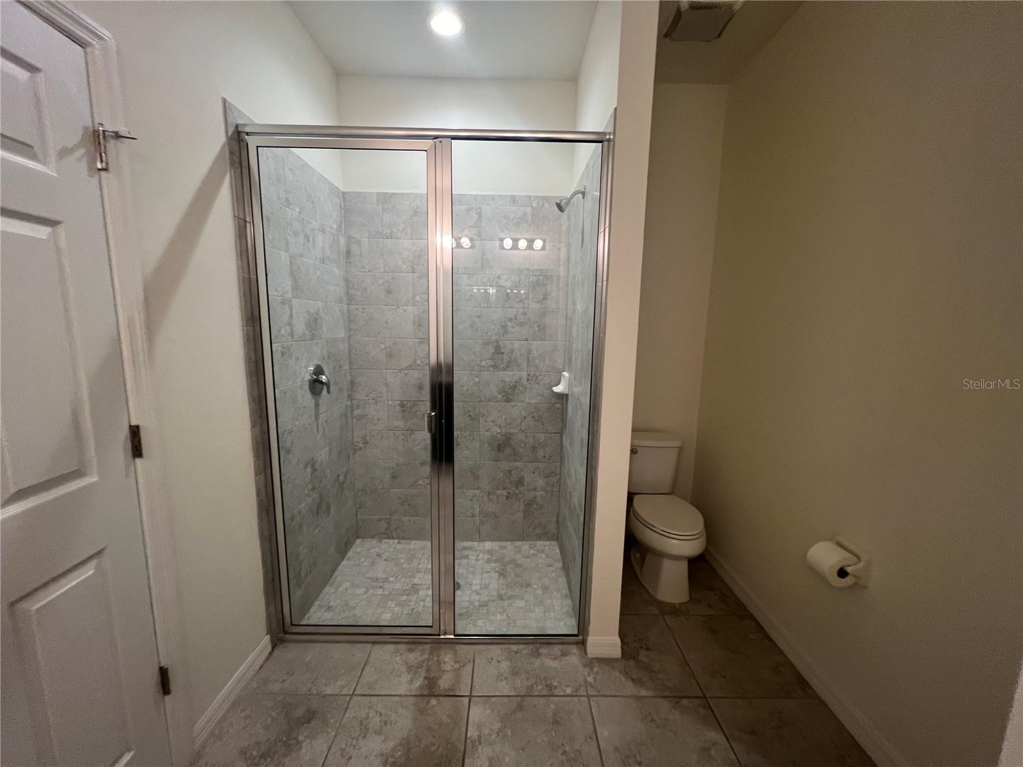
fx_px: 384
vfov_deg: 89.9
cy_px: 384
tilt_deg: -9.3
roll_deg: -1.4
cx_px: 512
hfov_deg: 106.2
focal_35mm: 13
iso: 200
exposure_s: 1/60
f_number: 1.8
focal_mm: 1.57
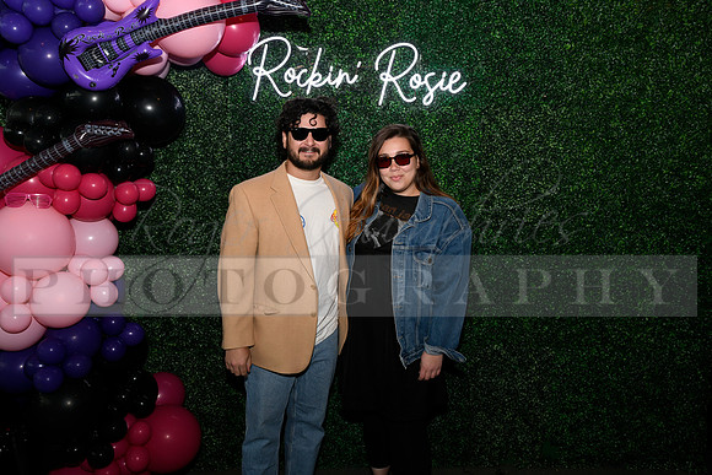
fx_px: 574
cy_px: 238
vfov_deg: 45.0
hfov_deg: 63.6
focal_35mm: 29
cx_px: 356
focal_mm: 29
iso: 500
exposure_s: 1/60
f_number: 6.3
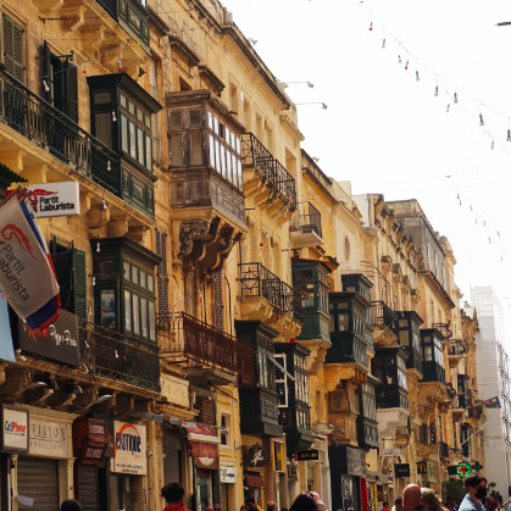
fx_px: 1667
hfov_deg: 17.4
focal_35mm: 100
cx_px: 220
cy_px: 247
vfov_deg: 17.4
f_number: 13
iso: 100
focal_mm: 41
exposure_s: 1/100
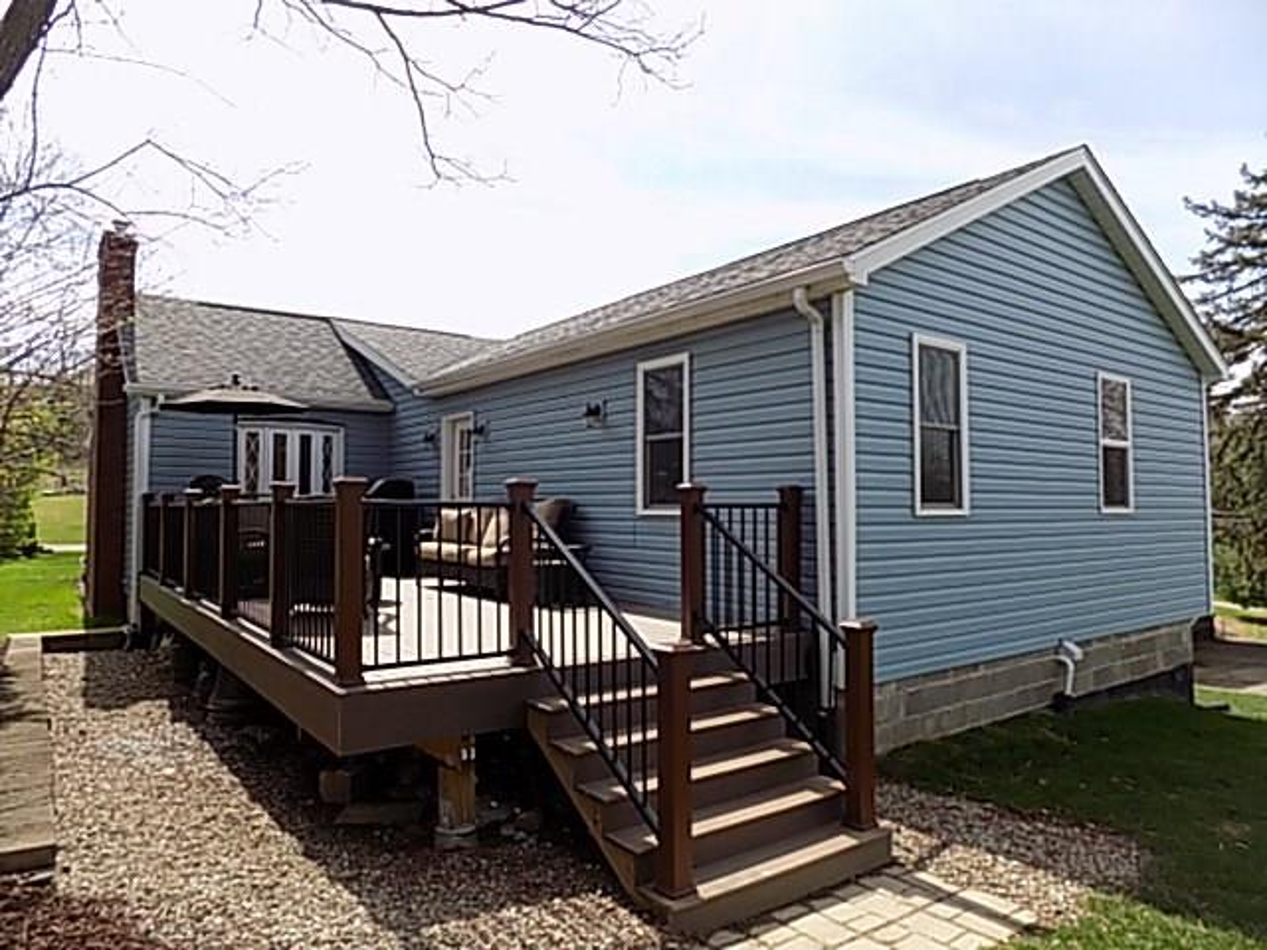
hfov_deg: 73.9
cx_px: 634
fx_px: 842
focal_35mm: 23
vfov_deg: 58.9
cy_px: 475
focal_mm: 4
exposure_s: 1/640
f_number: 3.1
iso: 80
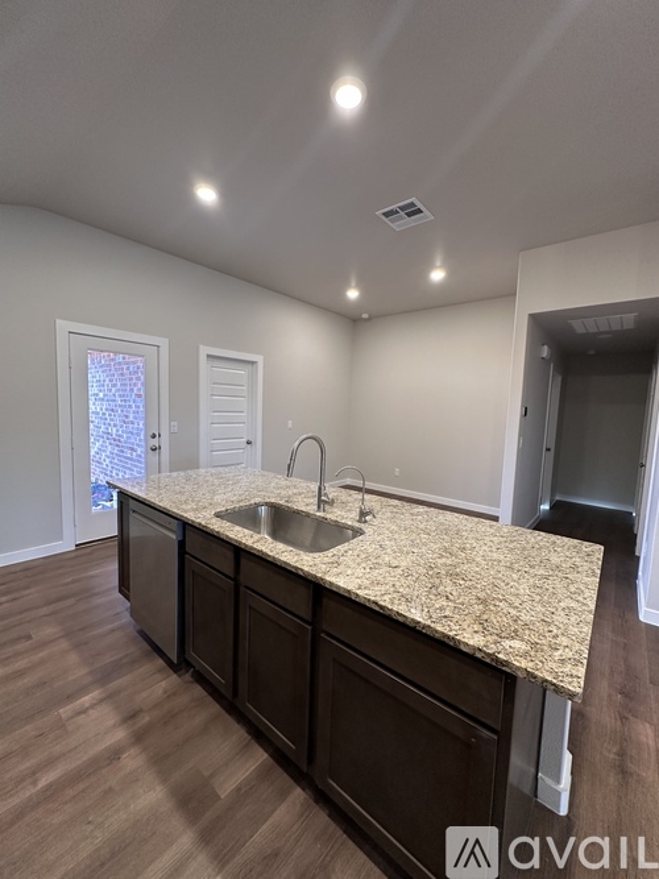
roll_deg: -2.1
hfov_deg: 85.7
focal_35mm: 14
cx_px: 330
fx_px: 355
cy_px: 440
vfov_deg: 102.1
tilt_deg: -4.8
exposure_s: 1/60
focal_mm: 2.22
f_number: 2.2
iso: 160
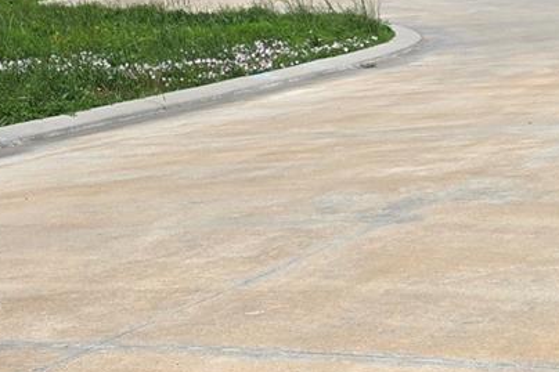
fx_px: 1412
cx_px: 754
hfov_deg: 20.2
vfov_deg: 15.0
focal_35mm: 91
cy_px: 124
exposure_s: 1/7944
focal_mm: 6.3
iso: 40
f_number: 1.7
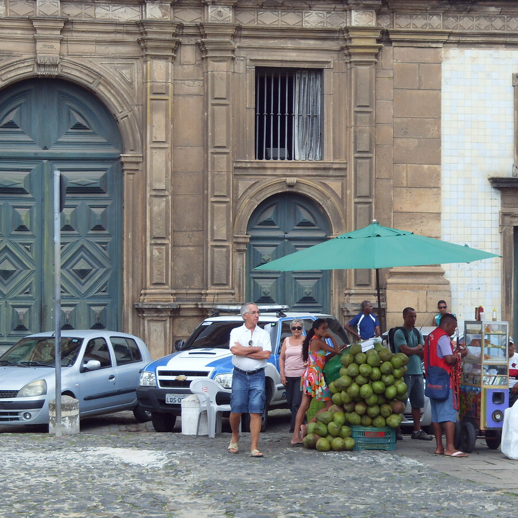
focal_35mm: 95
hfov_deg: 18.3
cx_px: 243
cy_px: 259
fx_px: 1608
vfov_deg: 18.3
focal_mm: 13.7
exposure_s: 1/180
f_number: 4.2
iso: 80
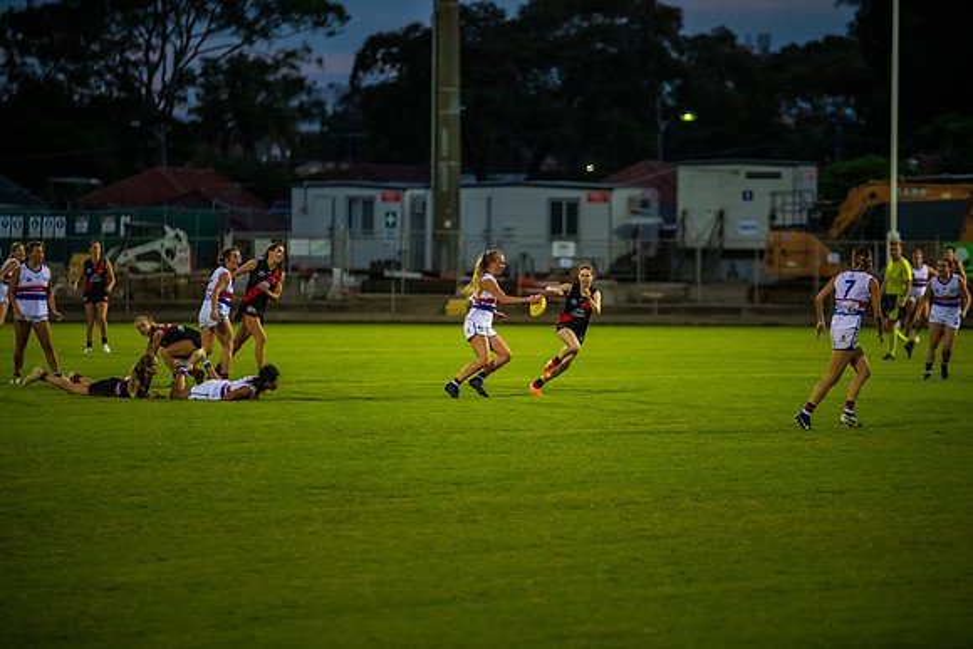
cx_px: 486
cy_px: 324
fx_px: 5497
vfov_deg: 6.8
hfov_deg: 10.1
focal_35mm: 203
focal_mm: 200
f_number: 2.8
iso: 3200
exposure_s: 1/800
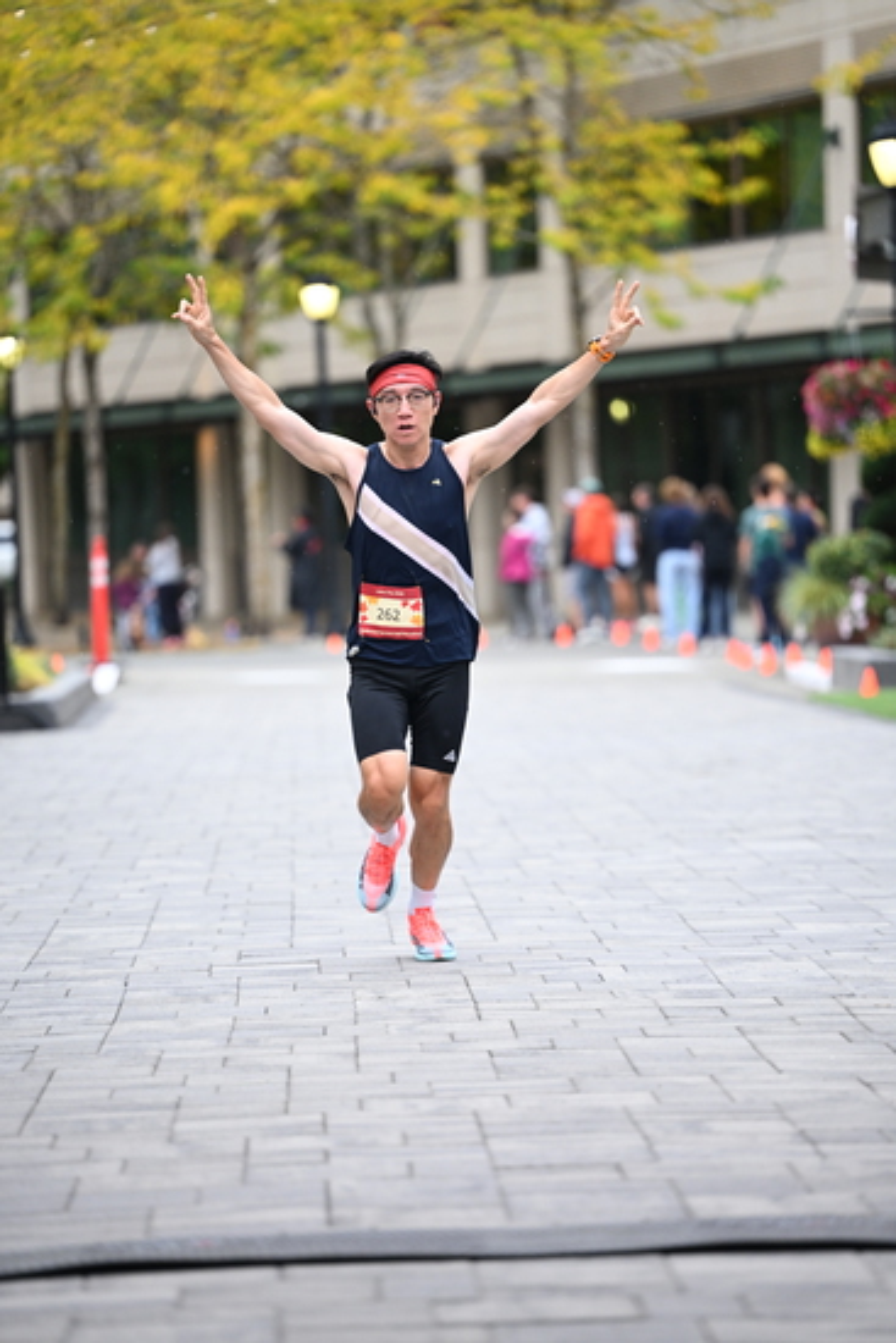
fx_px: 5969
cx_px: 448
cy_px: 672
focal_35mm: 160
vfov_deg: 12.8
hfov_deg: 8.6
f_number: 2.8
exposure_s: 1/1250
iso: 1250
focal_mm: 160
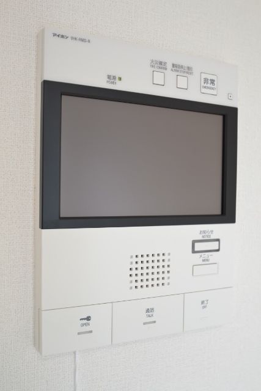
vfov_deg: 53.1
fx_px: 391
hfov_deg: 36.9
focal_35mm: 36
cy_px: 196
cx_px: 130
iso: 140
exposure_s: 1/30
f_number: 4.5
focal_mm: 24
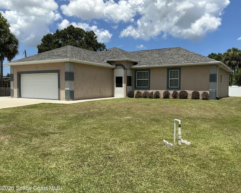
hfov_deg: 58.7
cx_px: 129
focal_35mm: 30
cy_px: 98
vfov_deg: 48.5
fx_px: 214
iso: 25
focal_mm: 3
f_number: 1.8
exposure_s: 1/2538
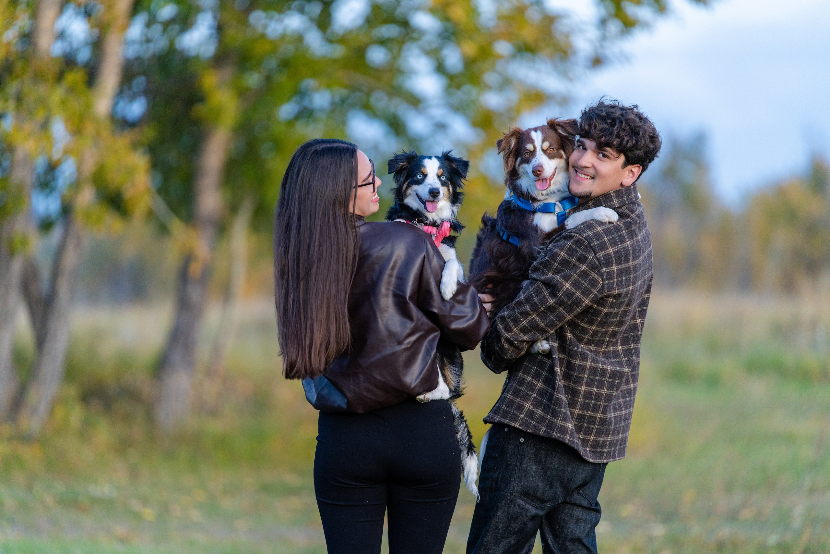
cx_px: 415
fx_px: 3458
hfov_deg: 13.7
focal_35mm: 150
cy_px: 277
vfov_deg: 9.1
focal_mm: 150
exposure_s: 1/1000
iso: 1250
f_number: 2
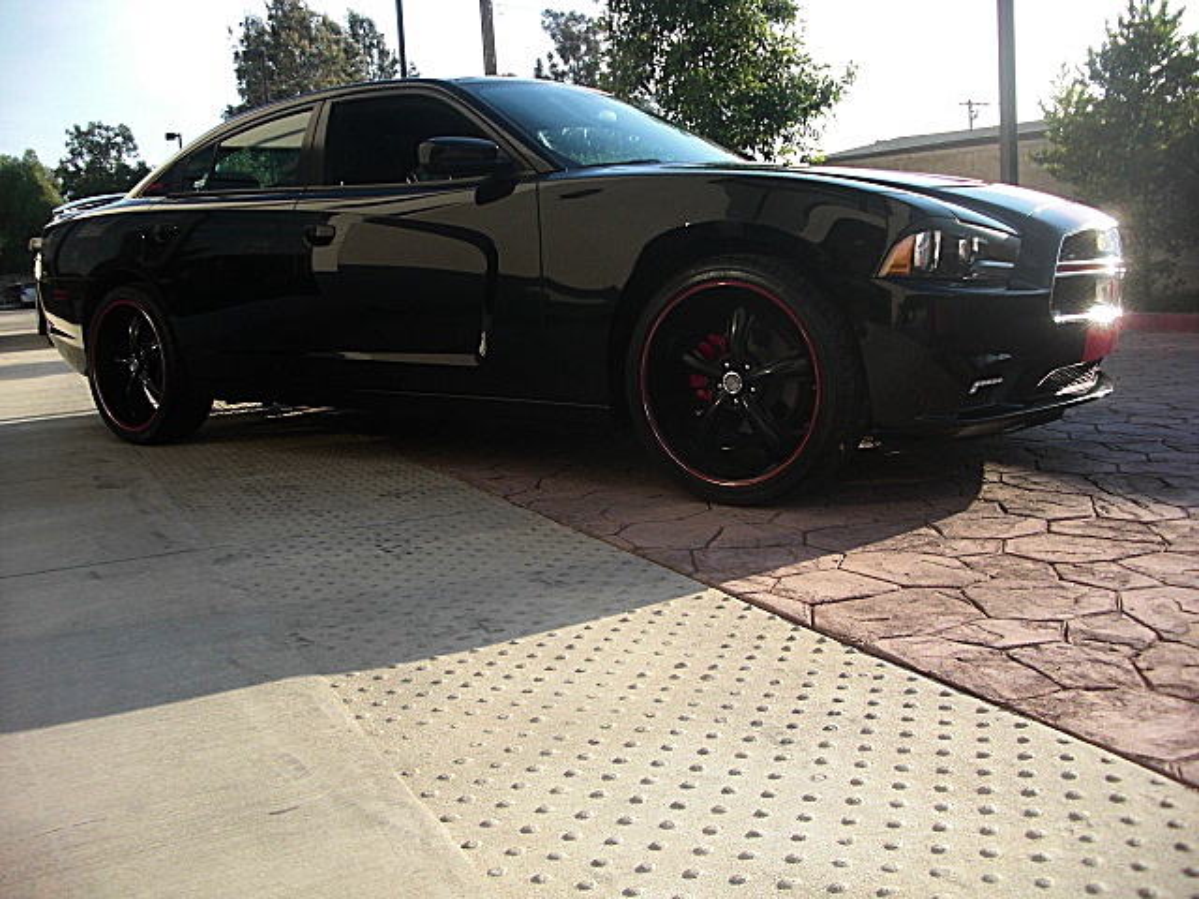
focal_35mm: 36
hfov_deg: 51.4
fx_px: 1247
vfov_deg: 39.7
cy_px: 450
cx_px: 600
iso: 50
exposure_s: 1/400
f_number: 2.8
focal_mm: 6.3
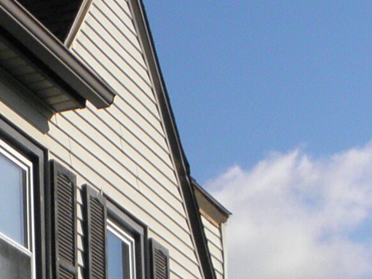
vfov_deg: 9.4
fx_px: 1591
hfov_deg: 13.0
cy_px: 564
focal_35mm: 148
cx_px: -83
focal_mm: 5
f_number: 7
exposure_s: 1/500
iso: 125
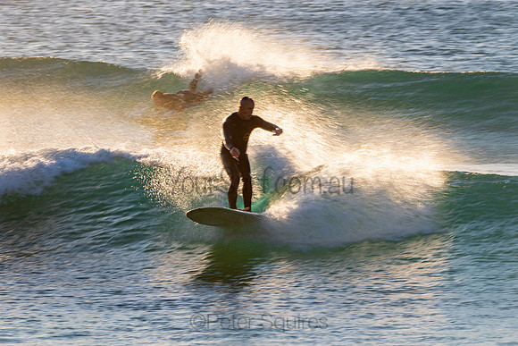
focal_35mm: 532
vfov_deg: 2.6
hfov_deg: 3.9
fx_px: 7662
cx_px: 266
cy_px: 168
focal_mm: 500
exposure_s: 1/60
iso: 64
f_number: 20
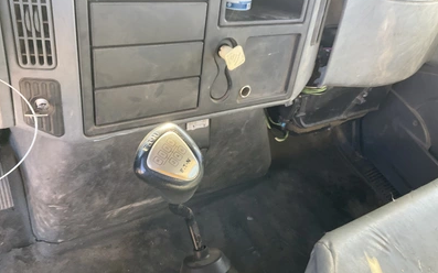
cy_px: 131
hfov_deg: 61.2
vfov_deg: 40.6
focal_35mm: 31
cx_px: 218
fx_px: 370
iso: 80
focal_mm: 3
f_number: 1.8
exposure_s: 1/60
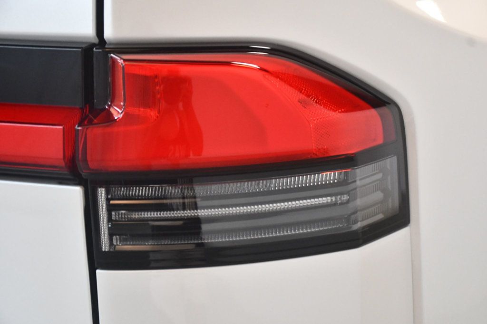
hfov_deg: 28.1
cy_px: 162
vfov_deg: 18.9
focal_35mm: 72
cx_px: 244
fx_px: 974
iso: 3200
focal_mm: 48
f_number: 4.5
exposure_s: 1/100
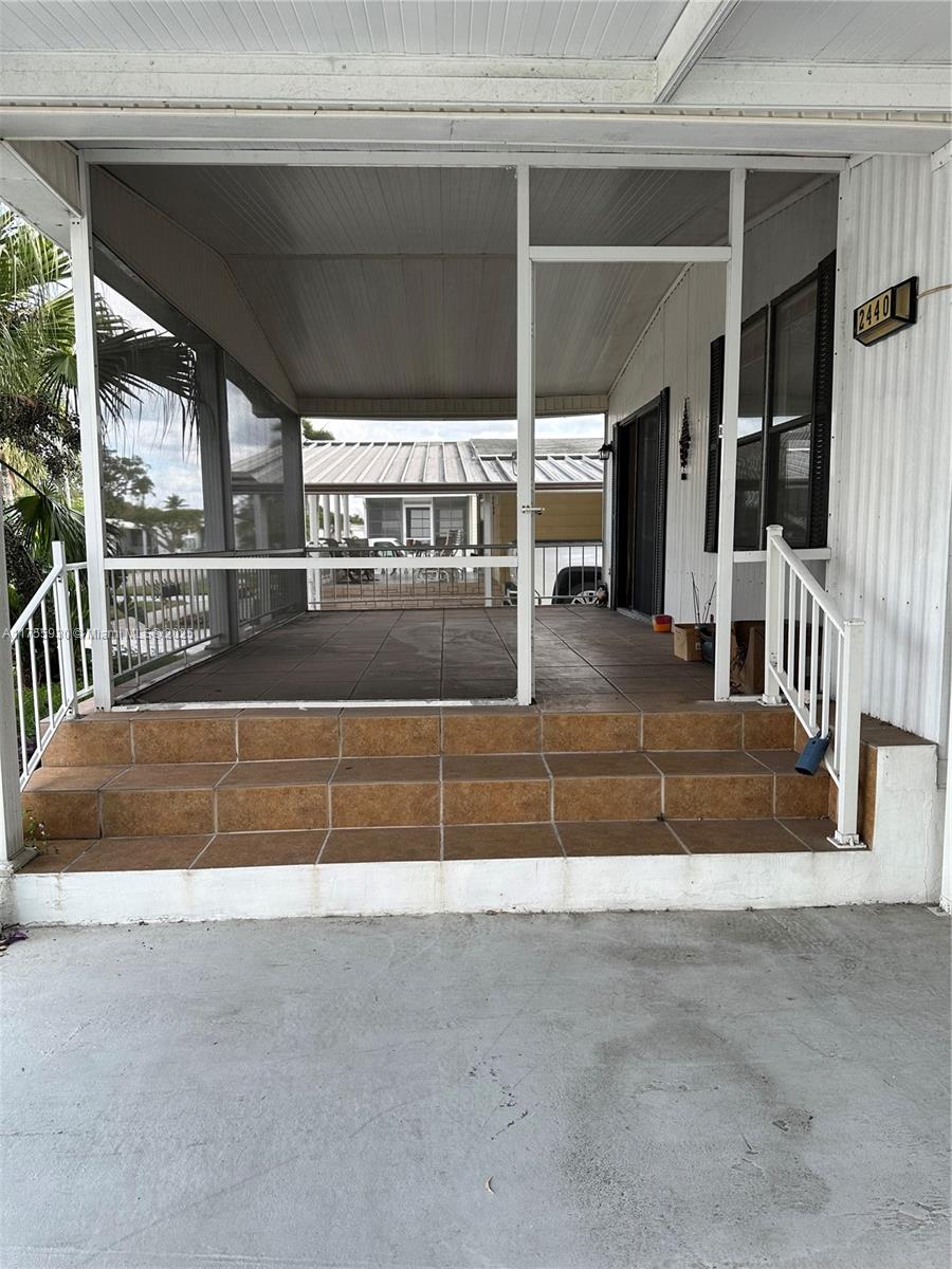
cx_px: 476
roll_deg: -0.8
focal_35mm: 24
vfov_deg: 71.6
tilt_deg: -7.8
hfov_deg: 56.8
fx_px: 880
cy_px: 634
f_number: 1.78
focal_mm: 6.86
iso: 80
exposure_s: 1/564
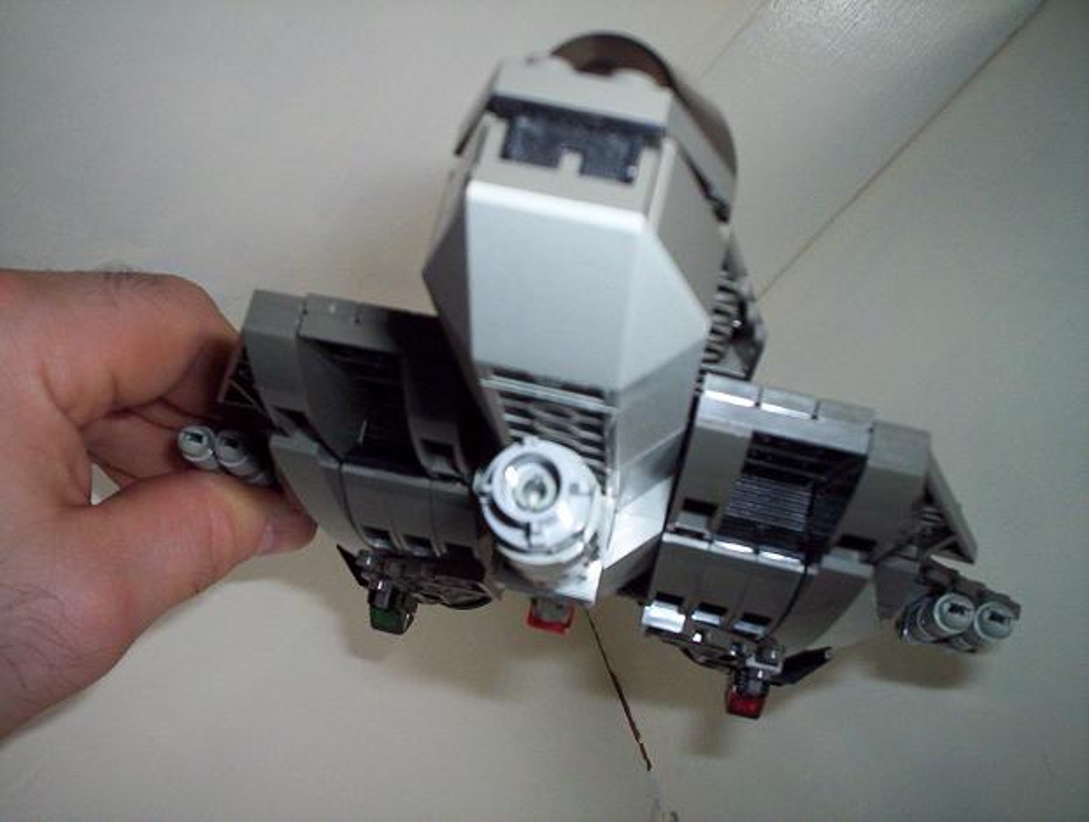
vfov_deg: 37.9
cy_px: 411
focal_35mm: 38
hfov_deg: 48.9
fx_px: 1198
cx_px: 544
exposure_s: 1/60
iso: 140
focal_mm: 4.99
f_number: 4.5
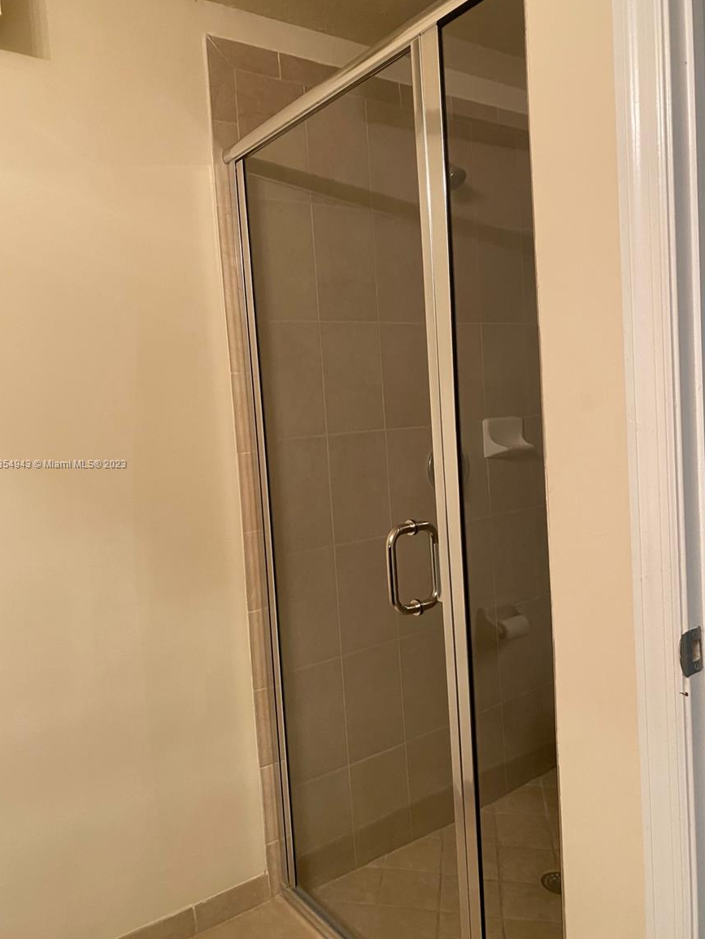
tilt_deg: -4.3
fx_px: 733
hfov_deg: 51.3
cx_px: 343
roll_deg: +4.5
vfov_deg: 65.3
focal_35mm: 27
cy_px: 465
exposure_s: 1/60
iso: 200
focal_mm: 4.25
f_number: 1.8
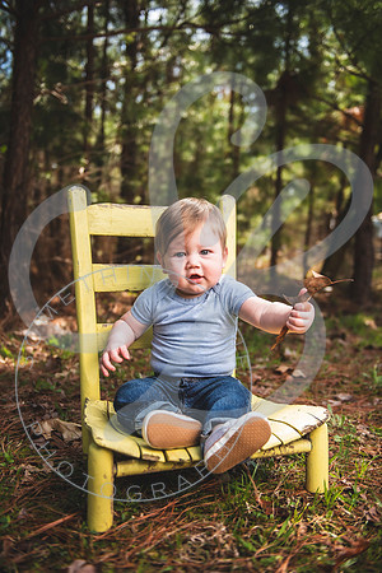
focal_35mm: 32
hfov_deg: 41.1
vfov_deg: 58.7
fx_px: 509
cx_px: 191
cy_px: 286
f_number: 2.8
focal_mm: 32
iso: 100
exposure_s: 1/640
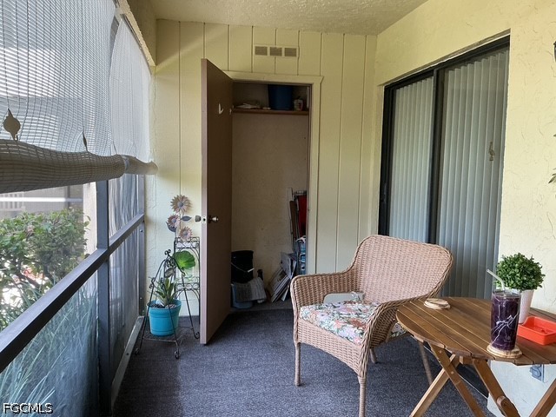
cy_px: 208
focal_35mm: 29
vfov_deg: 48.2
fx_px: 466
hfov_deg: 61.7
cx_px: 278
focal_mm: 3
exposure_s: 1/120
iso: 64
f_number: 1.8
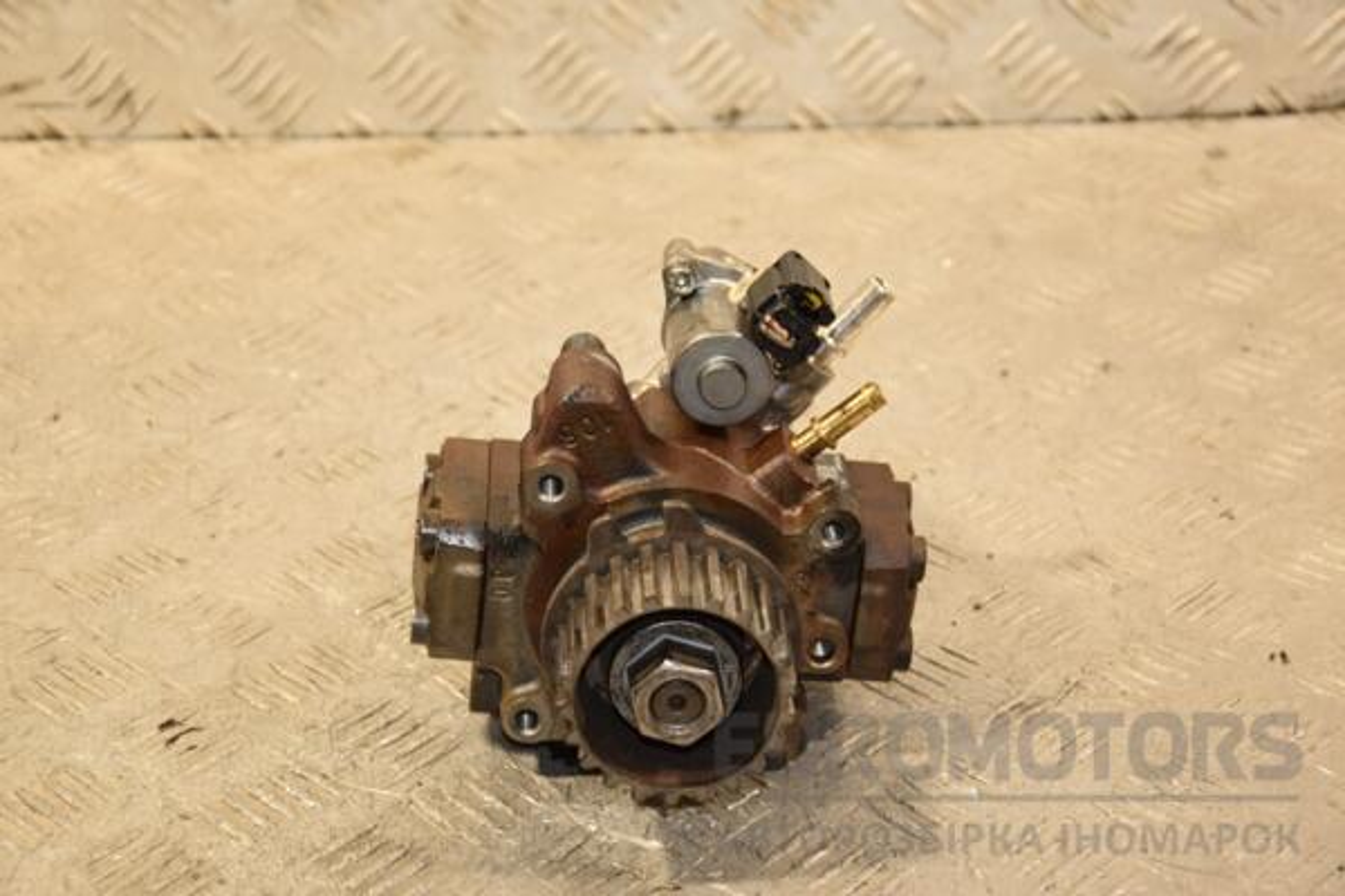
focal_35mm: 87
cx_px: 672
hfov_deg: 23.4
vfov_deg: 15.7
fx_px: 3250
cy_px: 448
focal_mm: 58
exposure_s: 1/160
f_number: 5
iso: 800
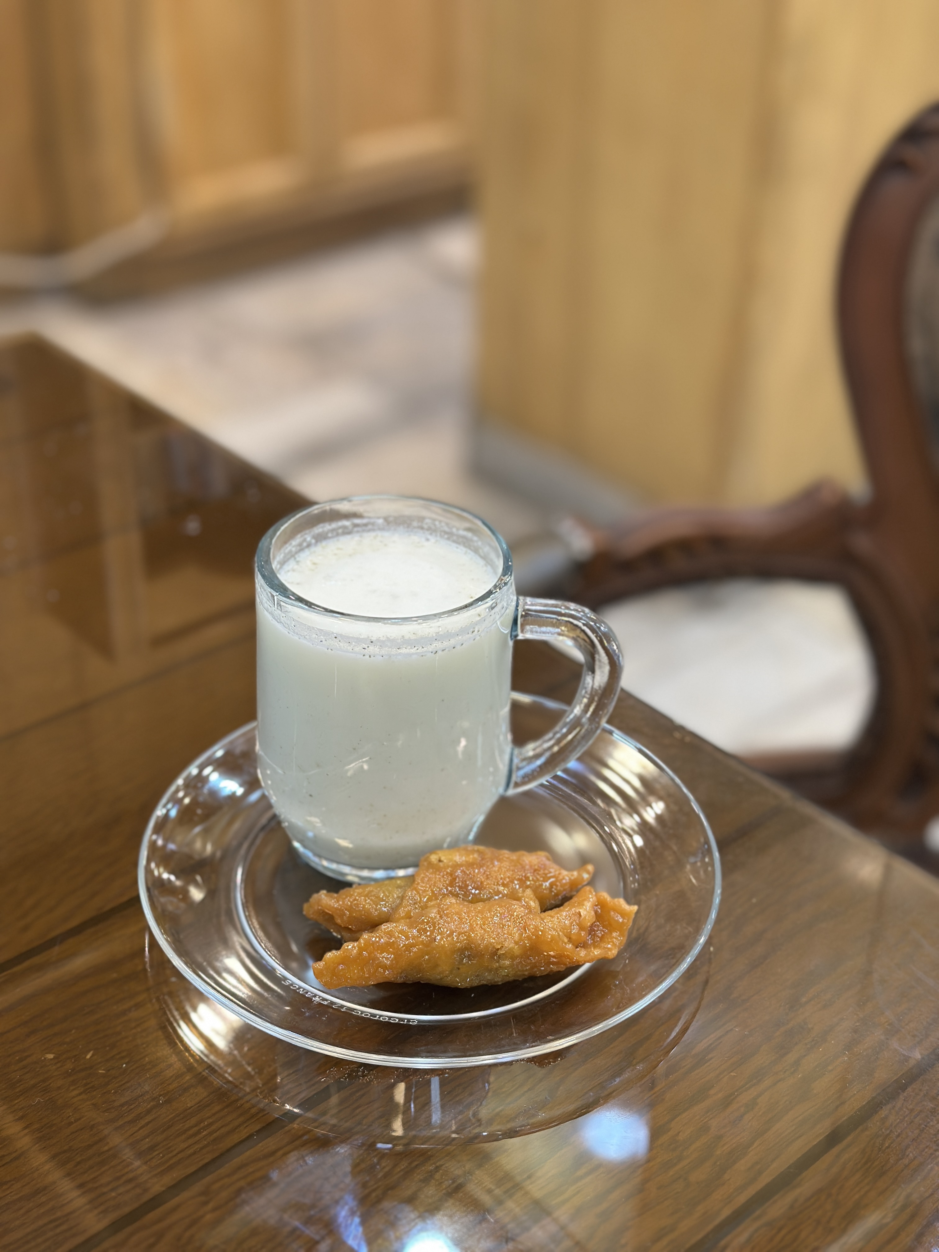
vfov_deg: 39.7
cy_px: 626
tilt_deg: -32.8
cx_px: 470
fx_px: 1736
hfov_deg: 30.3
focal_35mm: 48
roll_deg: -1.0
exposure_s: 1/100
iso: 160
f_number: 1.78
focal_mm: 6.86
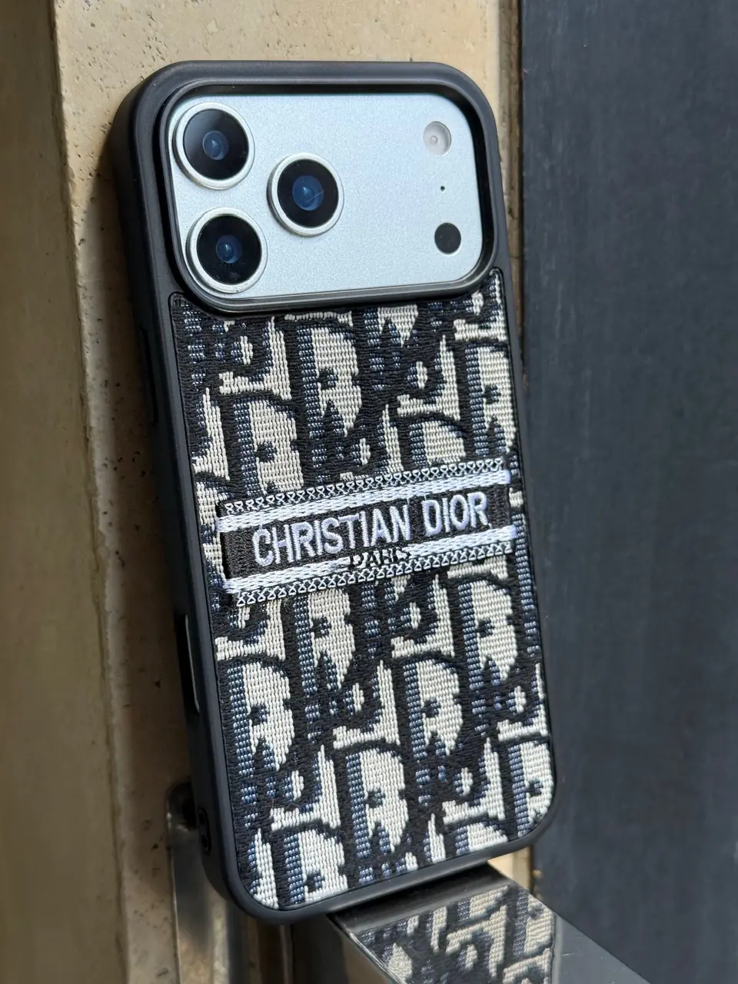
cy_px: 492
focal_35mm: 48
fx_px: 1364
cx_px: 369
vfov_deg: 39.7
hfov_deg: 30.3
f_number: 1.78
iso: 64
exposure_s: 1/1678
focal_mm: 6.76
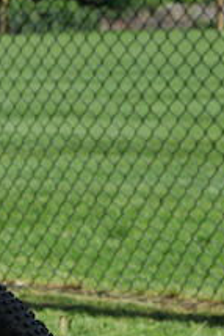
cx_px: -204
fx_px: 1696
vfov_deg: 11.2
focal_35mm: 182
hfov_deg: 7.3
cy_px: 60
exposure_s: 1/320
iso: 100
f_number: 5
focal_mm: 38
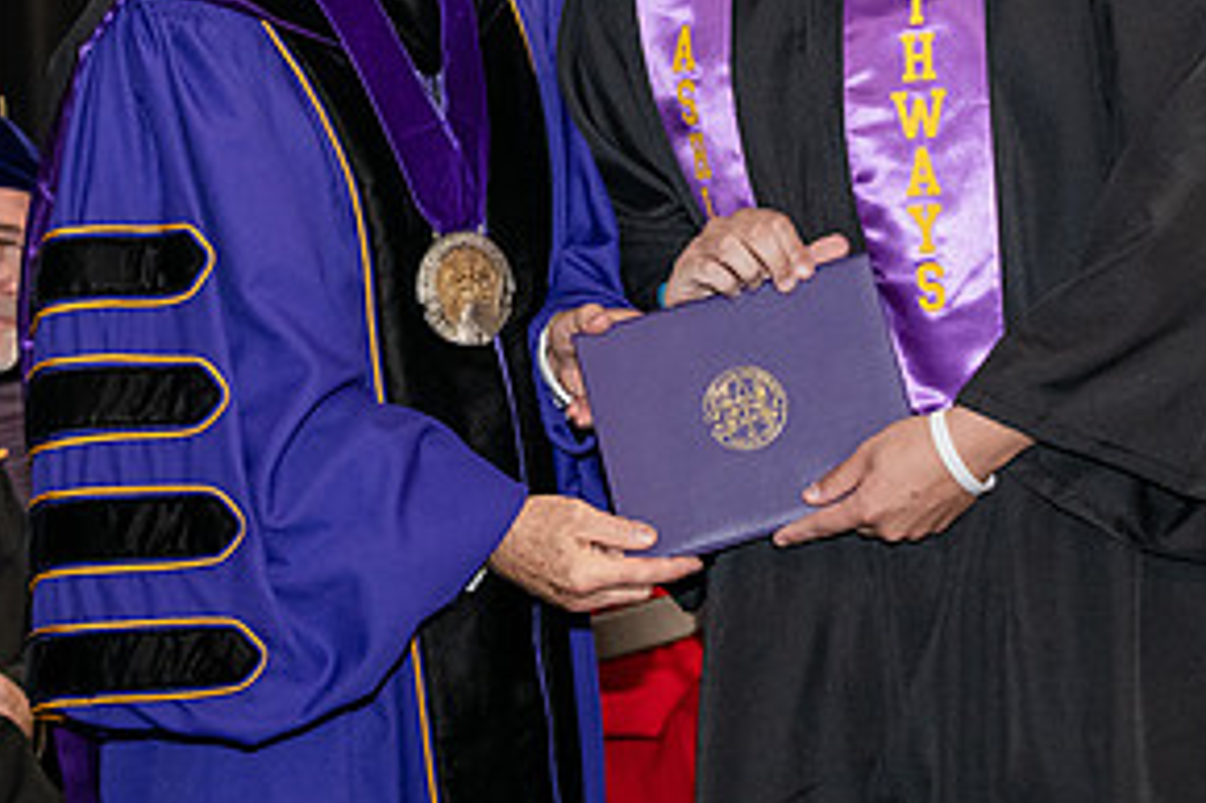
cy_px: 23
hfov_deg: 14.6
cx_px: 333
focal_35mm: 140
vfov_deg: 9.7
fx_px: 4687
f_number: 5
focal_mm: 70
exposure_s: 1/200
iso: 2500
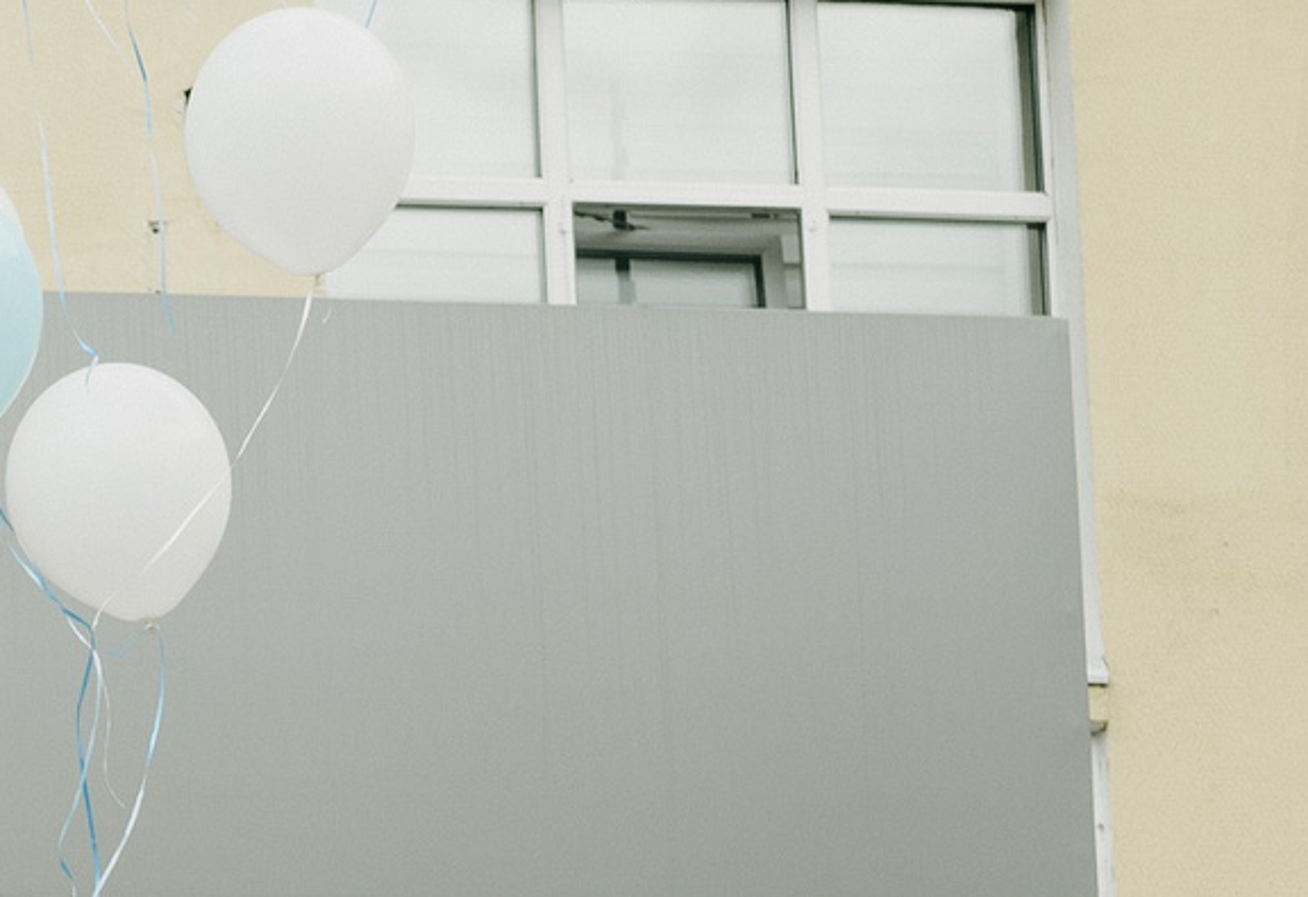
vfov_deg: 7.9
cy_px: 1699
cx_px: -1107
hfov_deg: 11.1
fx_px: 6231
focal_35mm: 170
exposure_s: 1/800
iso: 200
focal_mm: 35
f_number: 4
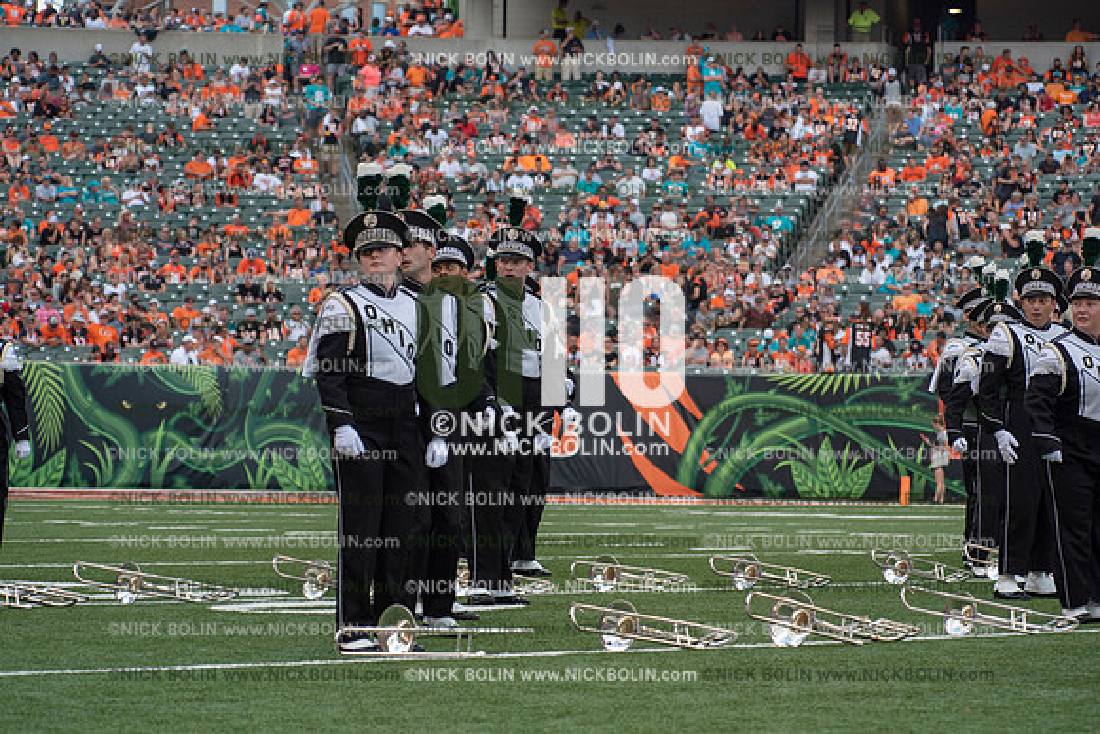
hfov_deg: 14.7
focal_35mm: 140
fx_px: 4279
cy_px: 367
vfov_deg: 9.8
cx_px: 550
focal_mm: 140
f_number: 5.6
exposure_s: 1/1250
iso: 400
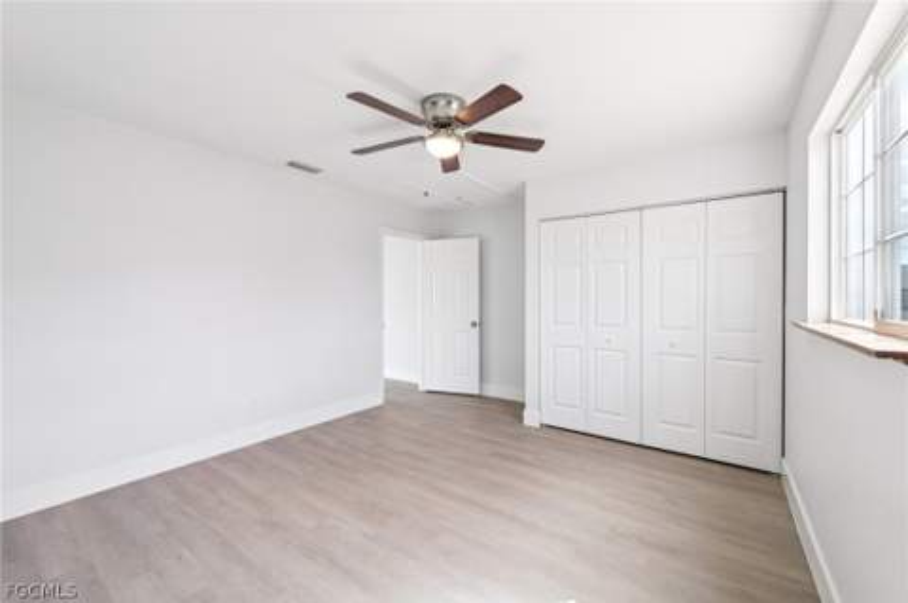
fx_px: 353
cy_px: 302
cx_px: 454
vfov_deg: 81.1
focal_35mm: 14
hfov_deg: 104.3
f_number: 8
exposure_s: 1/25
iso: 400
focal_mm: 14
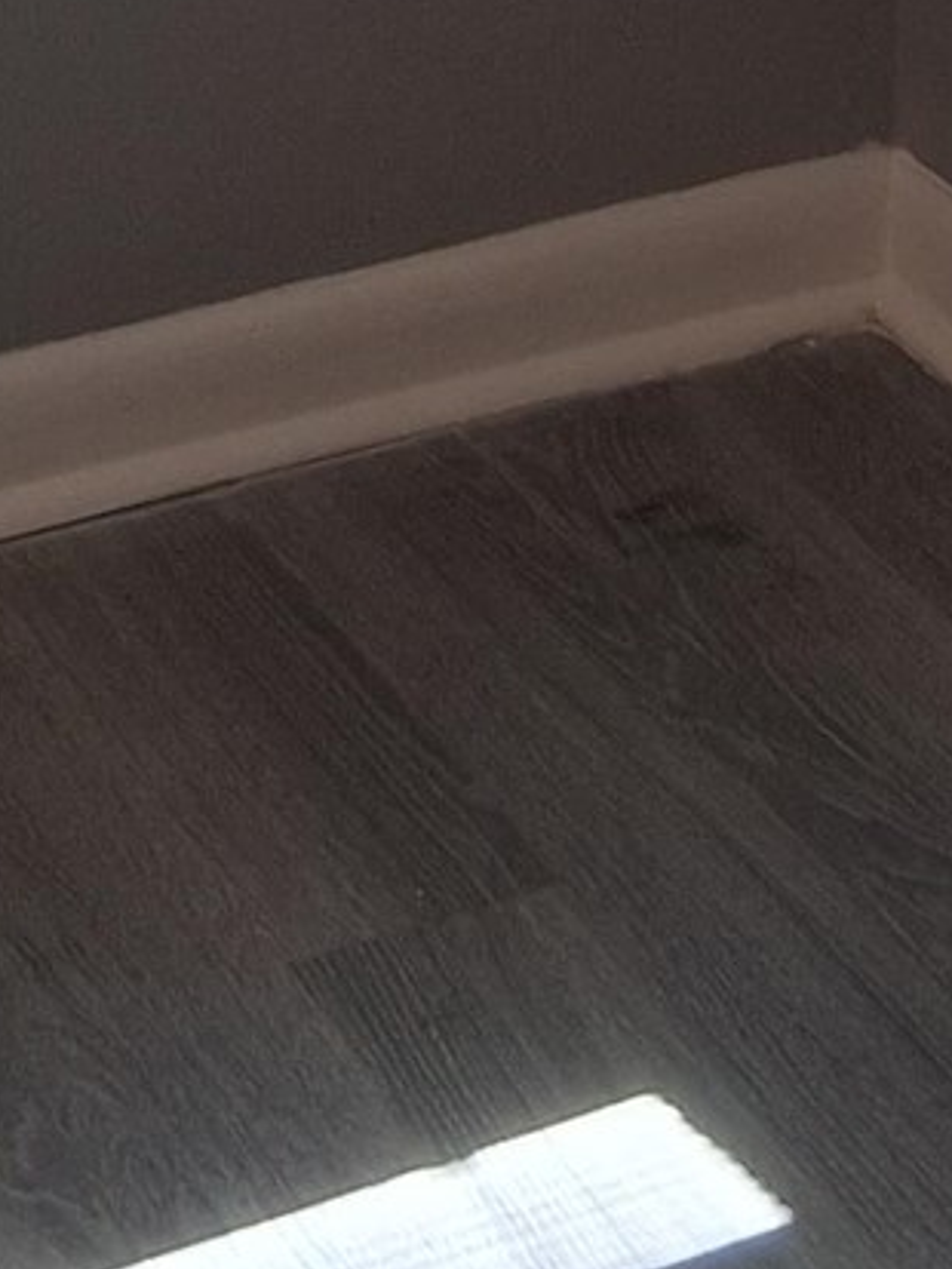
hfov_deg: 10.2
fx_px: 5314
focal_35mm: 145
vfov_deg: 12.0
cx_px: 912
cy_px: -1324
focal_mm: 3.98
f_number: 1.8
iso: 32
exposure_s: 1/100
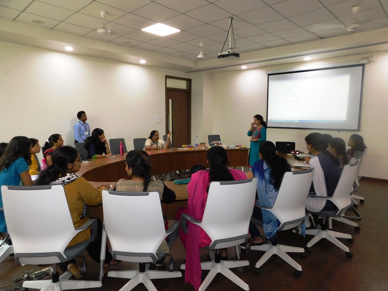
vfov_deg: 56.8
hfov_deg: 71.6
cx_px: 192
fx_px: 269
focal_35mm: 24
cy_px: 149
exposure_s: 1/30
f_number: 3
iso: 200
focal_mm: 4
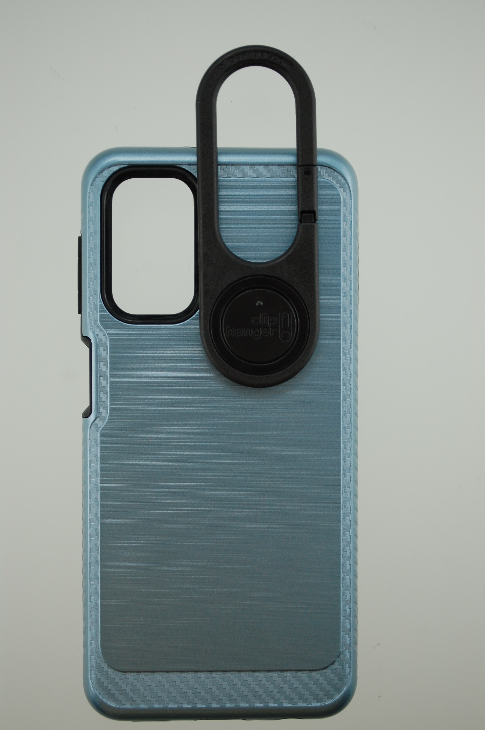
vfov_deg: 35.1
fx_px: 1154
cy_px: 365
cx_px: 242
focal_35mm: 57
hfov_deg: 23.7
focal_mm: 38
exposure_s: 1/30
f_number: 5.3
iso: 400
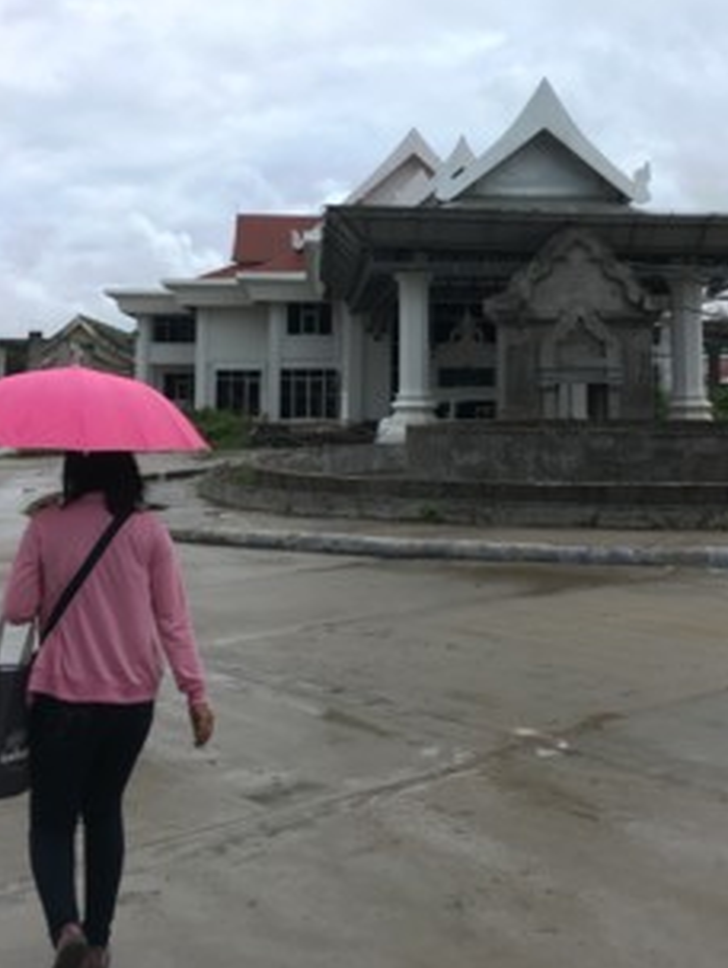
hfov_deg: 33.5
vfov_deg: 42.9
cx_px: 453
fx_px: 1203
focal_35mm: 43
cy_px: 284
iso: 25
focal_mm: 4.15
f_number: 2.2
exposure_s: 1/1012
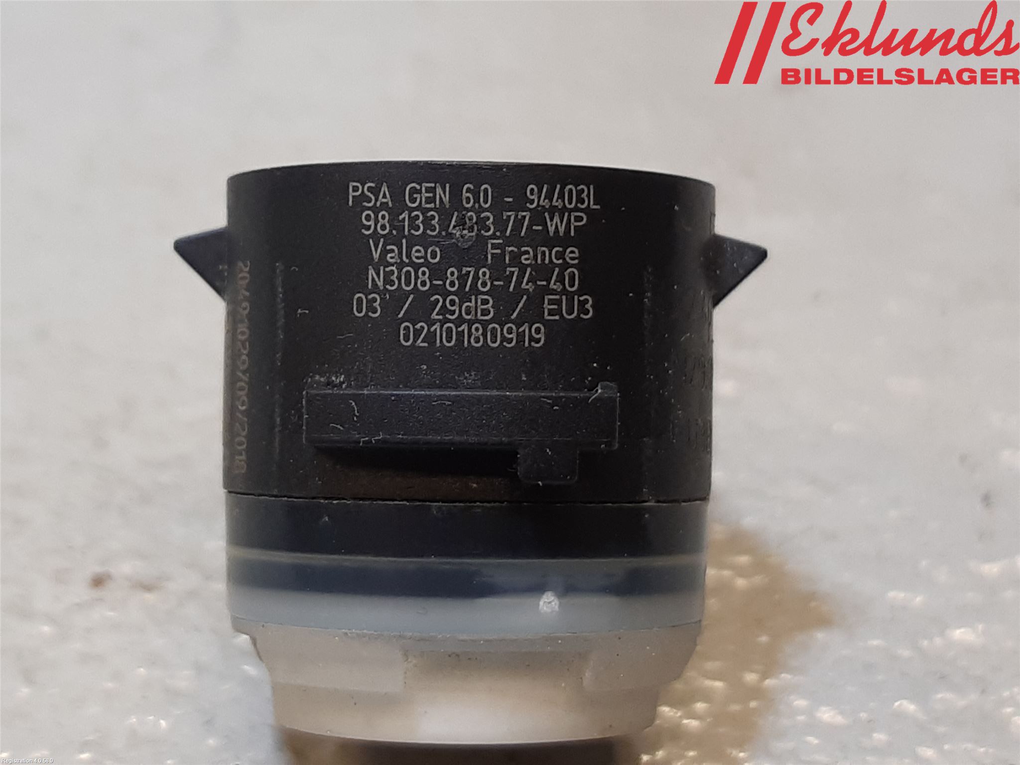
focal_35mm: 26
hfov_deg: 67.3
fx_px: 766
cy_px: 382
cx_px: 510
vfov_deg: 53.1
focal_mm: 3.93
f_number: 1.7
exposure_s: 1/50
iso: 64
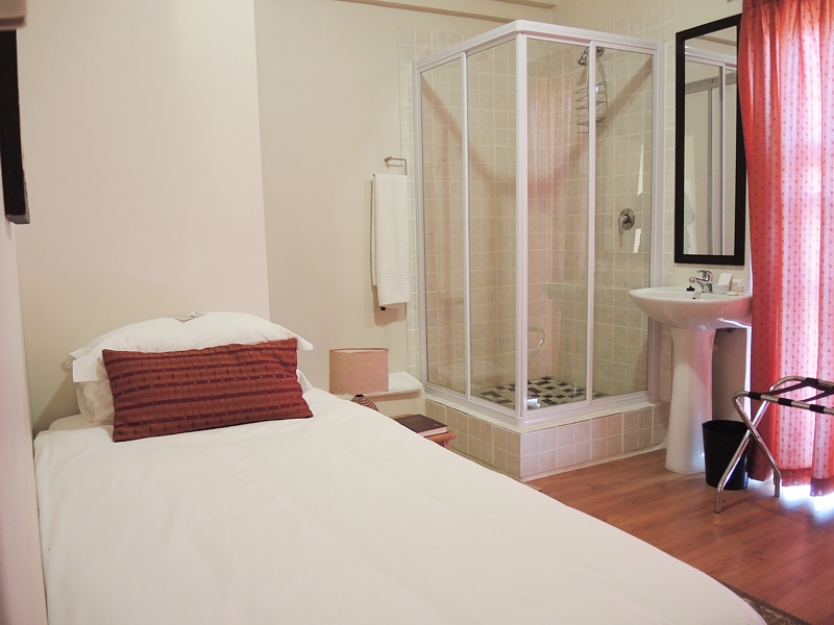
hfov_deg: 63.4
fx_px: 675
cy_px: 312
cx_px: 417
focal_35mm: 28
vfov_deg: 49.7
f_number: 2
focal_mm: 6
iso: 400
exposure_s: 1/20
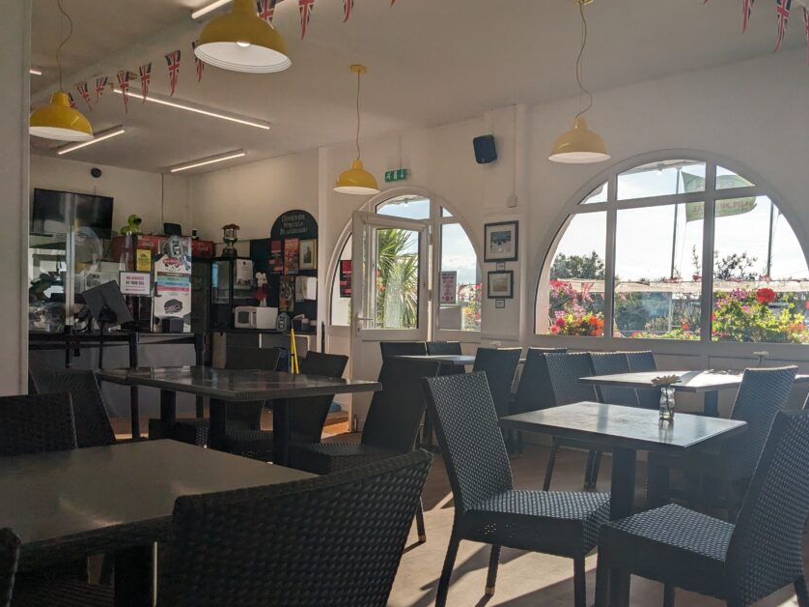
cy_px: 344
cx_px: 488
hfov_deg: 54.9
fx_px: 771
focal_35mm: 33
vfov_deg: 42.8
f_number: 1.73
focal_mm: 4.38
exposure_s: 1/3344
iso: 49
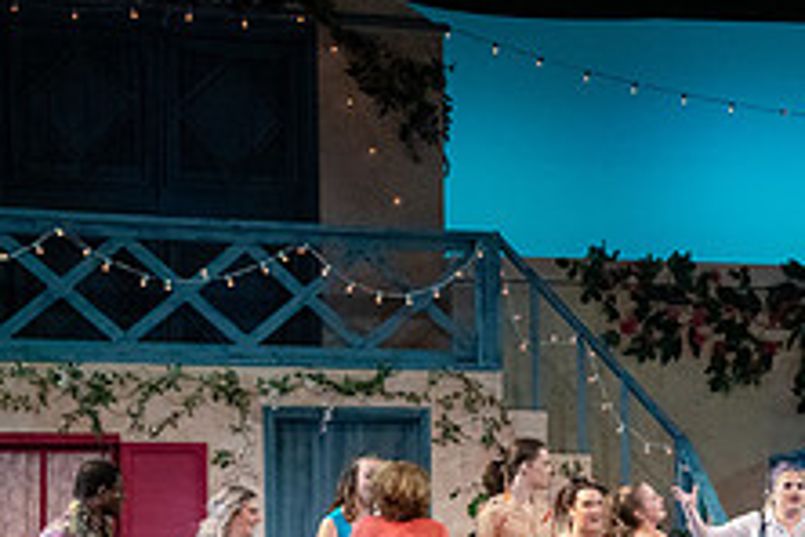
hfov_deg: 17.2
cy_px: 535
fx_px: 2571
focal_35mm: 115
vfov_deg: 11.8
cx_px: 899
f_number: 3.5
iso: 3200
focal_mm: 44
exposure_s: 1/320
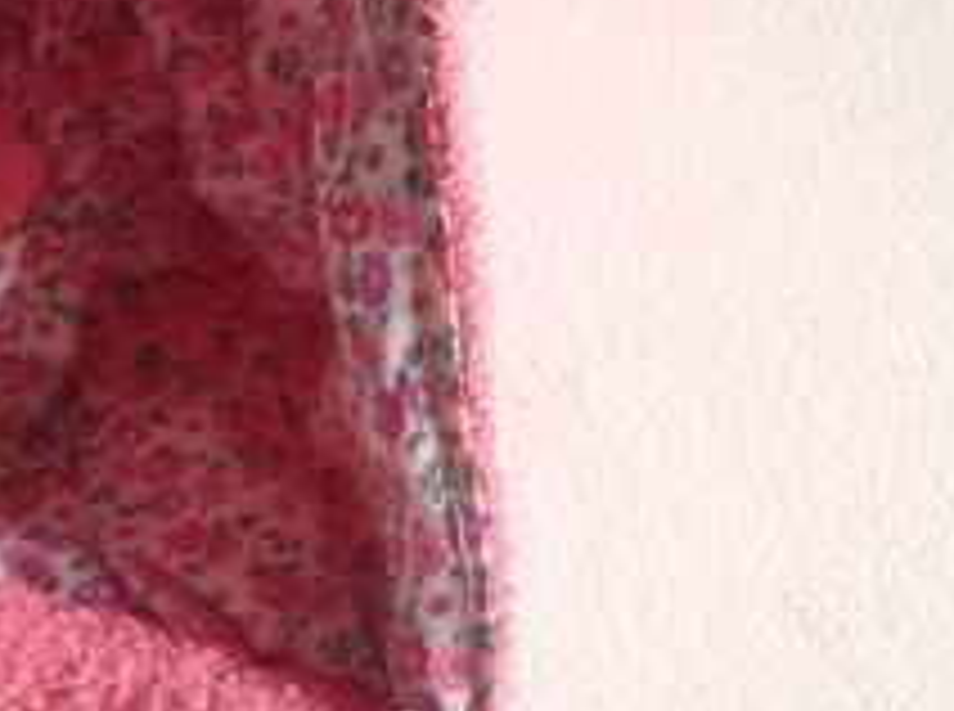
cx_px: -783
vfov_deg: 8.9
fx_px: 4537
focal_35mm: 165
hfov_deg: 11.2
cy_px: 781
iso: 80
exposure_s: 1/15
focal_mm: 4.28
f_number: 2.4
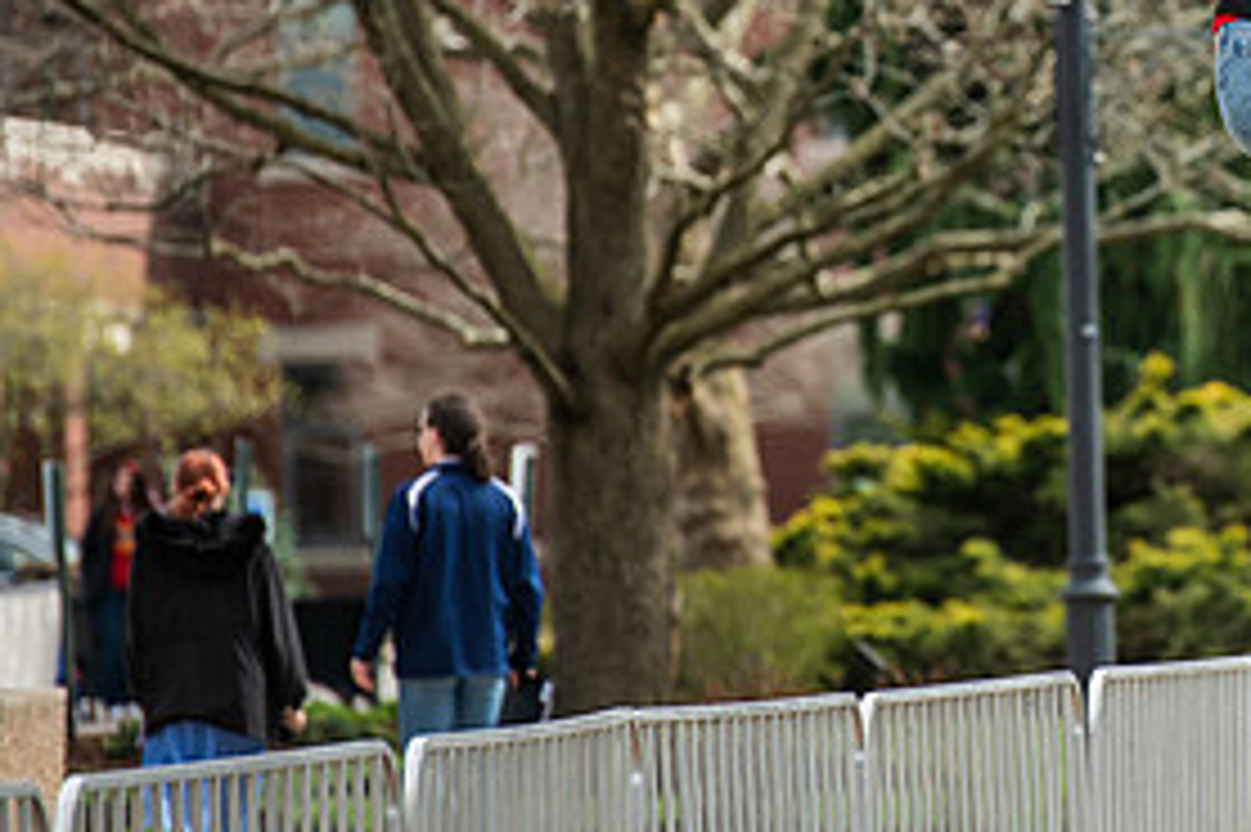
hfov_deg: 4.9
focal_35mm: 418
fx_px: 14516
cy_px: 65
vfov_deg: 3.3
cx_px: 1246
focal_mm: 200
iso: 200
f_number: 3.5
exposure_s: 1/1000
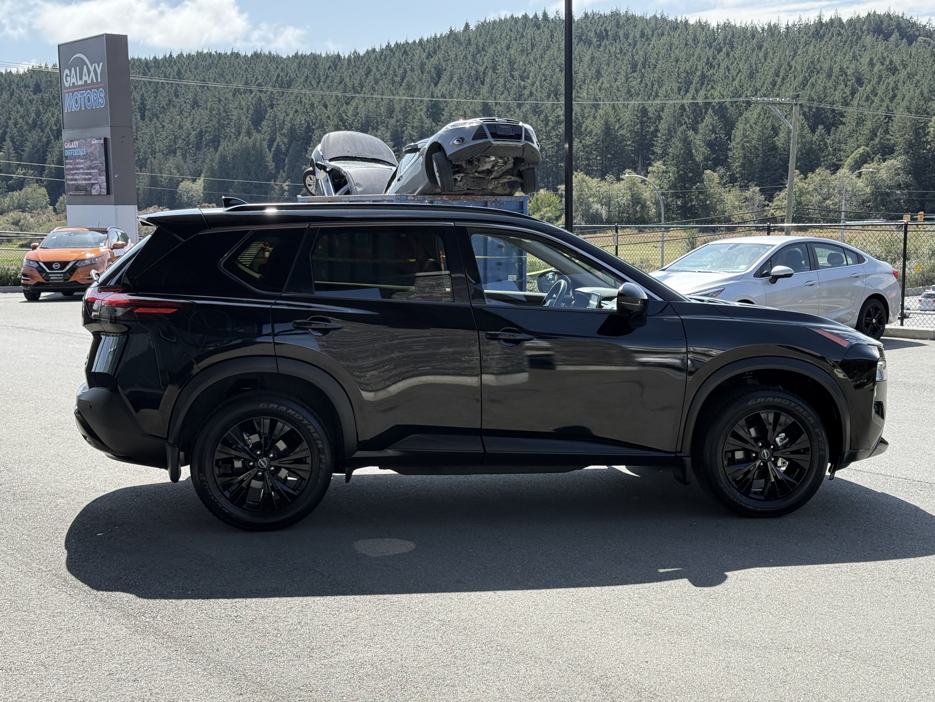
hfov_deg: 39.7
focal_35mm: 48
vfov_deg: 30.3
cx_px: 468
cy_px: 351
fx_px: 1297
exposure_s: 1/1513
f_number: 1.78
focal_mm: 6.76
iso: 80
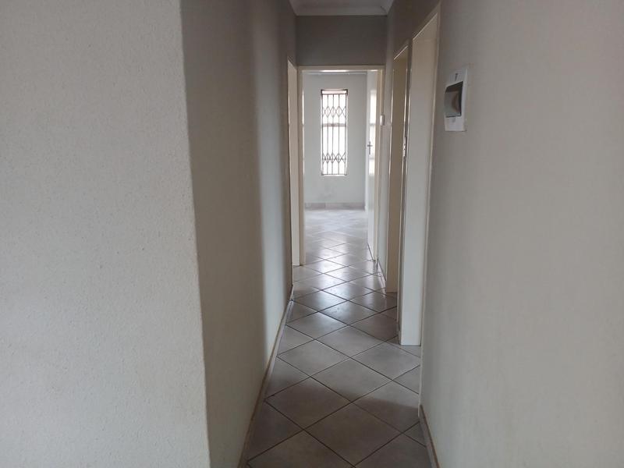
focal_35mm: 26
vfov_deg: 53.1
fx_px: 469
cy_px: 234
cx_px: 312
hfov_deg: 67.3
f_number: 1.8
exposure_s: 1/50
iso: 160
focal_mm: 3.98
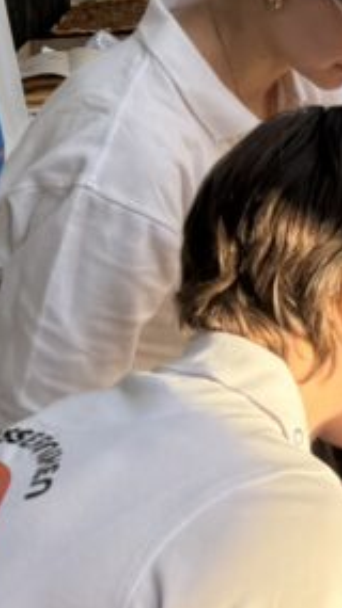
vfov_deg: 22.1
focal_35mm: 94
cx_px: 729
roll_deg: +3.3
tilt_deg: -20.1
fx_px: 1518
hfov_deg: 11.4
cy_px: 45
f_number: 1.78
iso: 100
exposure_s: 1/551
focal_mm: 6.76
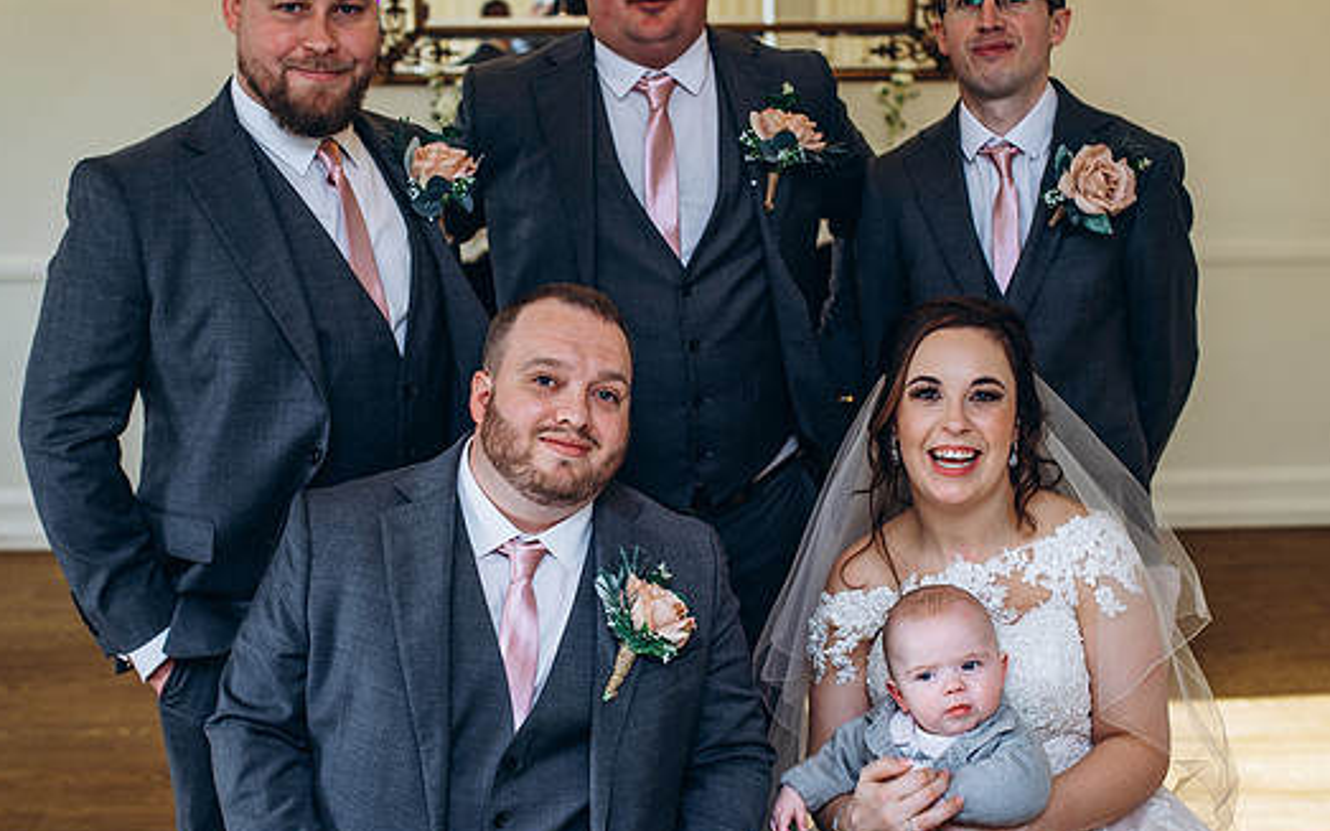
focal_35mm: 53
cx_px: 614
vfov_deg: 24.4
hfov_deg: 38.2
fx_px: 1921
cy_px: 408
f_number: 3.5
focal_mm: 35
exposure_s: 1/100
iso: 125
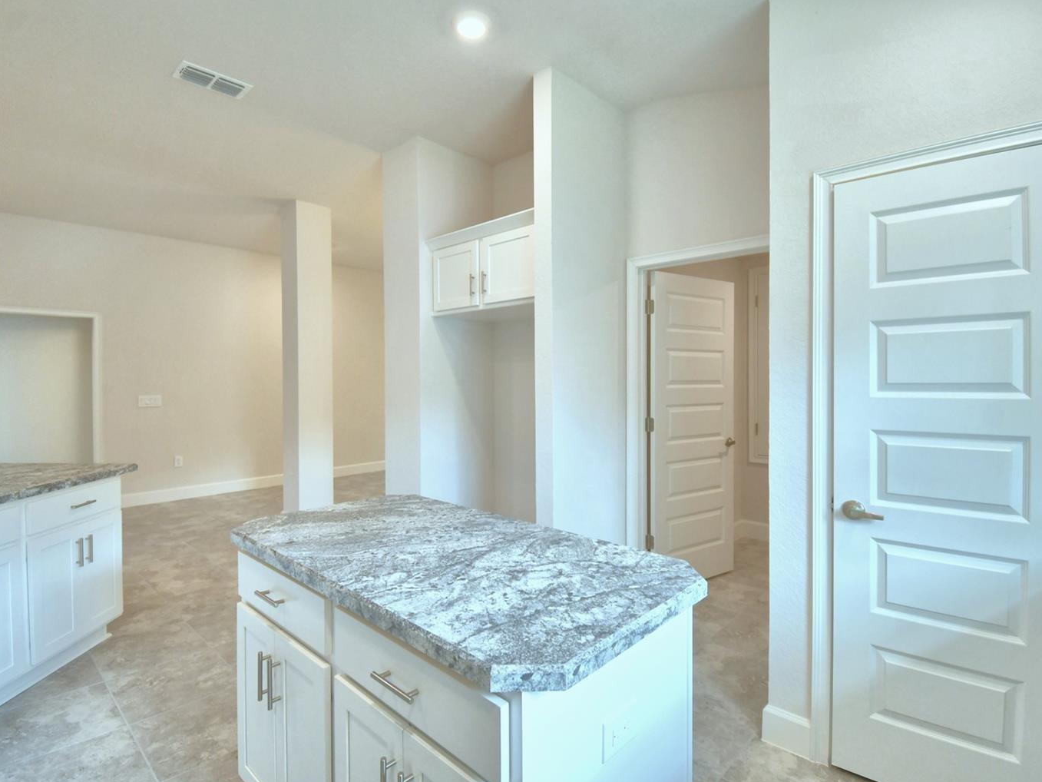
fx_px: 512
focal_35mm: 17
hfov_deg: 91.0
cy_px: 383
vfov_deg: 74.7
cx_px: 514
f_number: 4.5
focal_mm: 10
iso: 400
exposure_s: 1/60
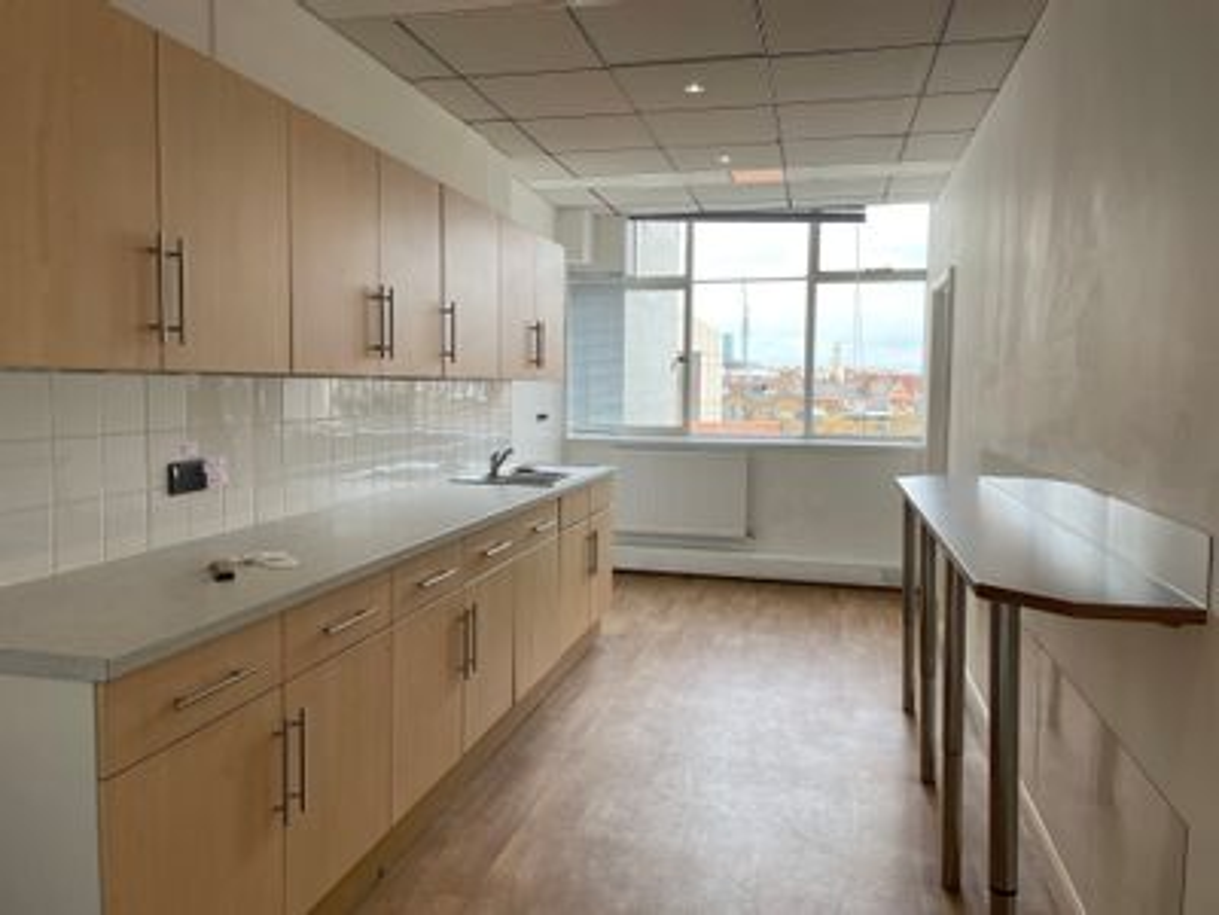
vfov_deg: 53.1
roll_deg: -0.9
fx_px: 916
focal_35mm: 26
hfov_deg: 67.3
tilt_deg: -5.2
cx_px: 610
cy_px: 458
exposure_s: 1/276
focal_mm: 4.2
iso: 32
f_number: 1.6
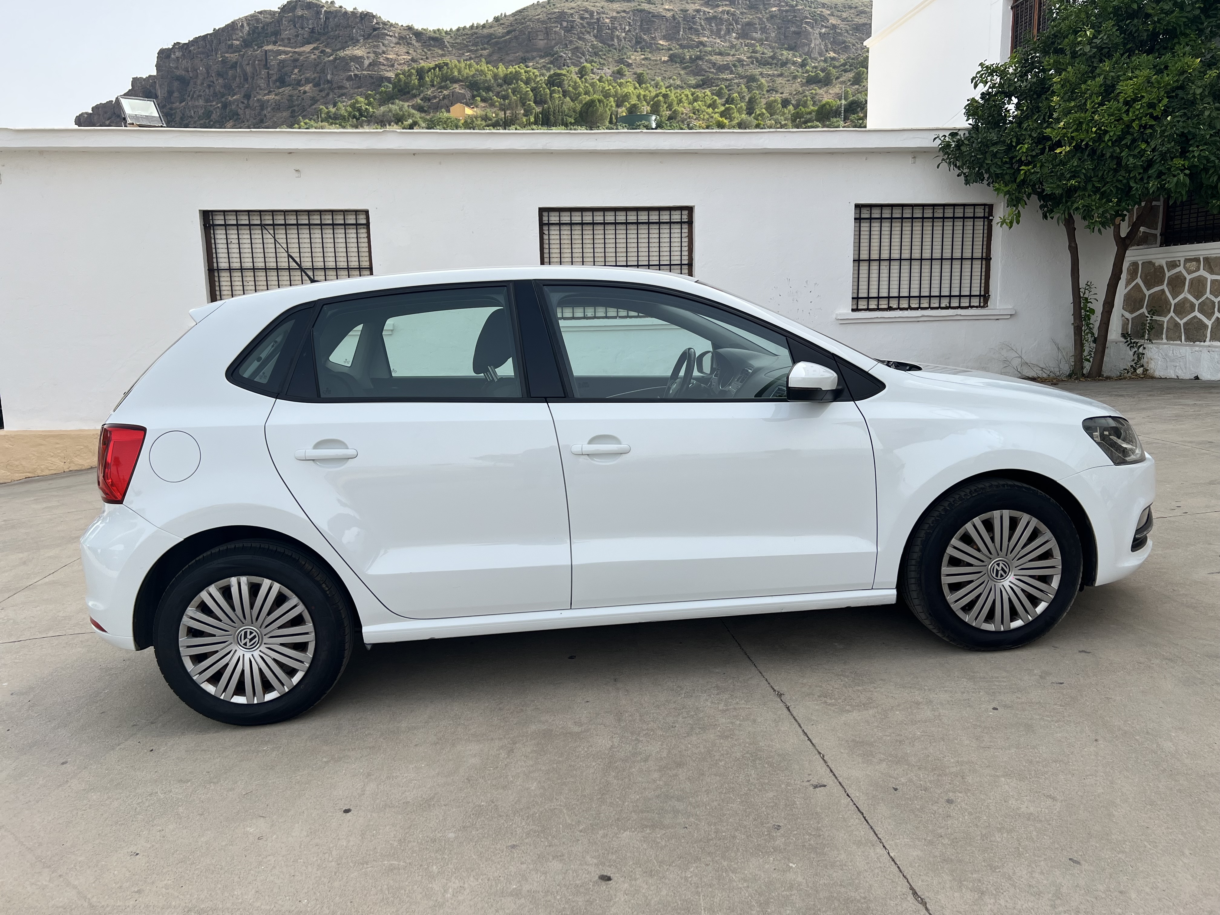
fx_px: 916
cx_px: 610
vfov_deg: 53.1
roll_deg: +1.6
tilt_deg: -9.3
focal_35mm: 26
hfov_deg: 67.3
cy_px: 458
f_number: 1.5
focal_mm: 5.7
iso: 50
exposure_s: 1/1901
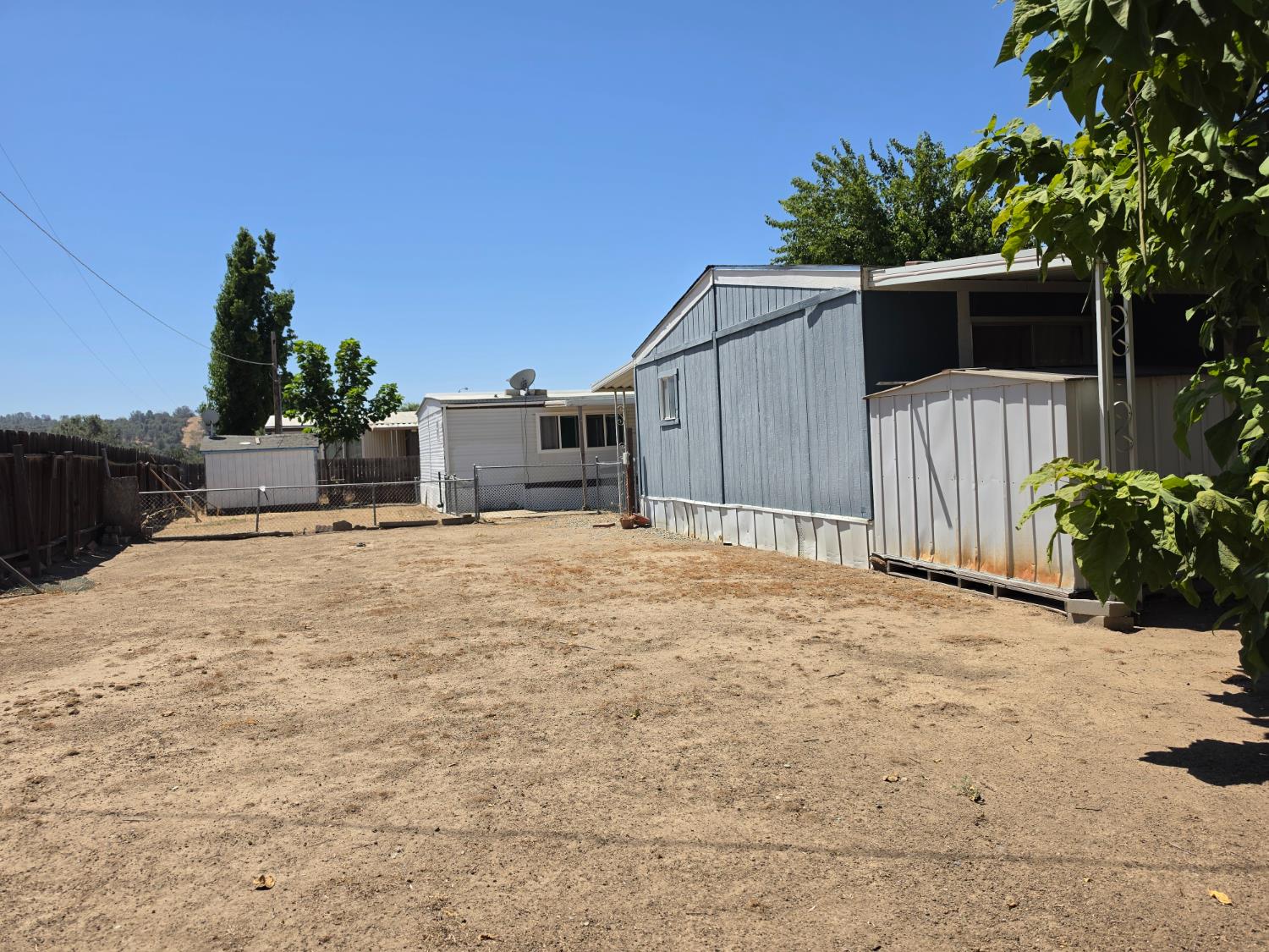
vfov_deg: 58.9
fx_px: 843
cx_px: 634
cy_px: 476
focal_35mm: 23
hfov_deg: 73.9
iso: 64
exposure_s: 1/7939
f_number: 1.4
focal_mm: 6.5
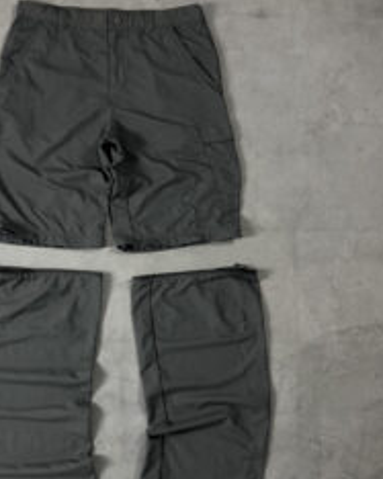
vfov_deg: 45.8
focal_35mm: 40
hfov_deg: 36.9
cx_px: 125
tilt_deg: -82.8
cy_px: 256
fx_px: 567
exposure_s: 1/60
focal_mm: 6.76
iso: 250
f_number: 1.78
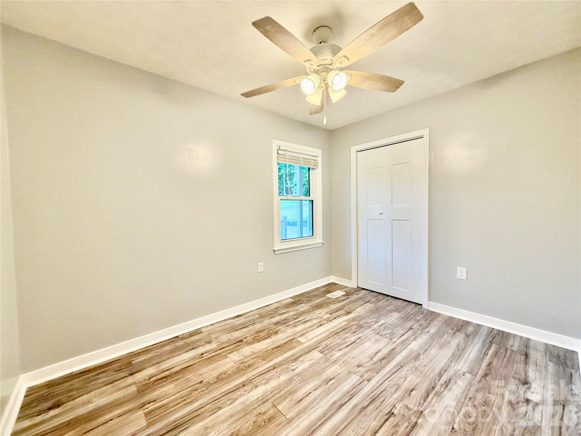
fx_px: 235
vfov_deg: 85.7
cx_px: 290
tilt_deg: -0.5
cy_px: 218
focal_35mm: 14
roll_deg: +1.7
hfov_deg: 102.1
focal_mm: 2.22
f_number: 2.2
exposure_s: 1/60
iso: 200
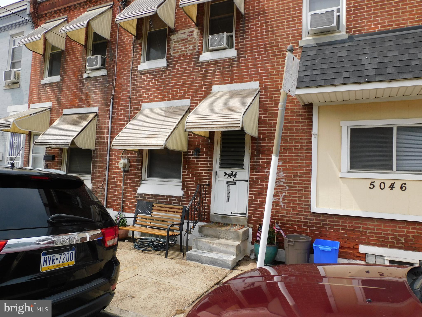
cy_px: 158
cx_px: 211
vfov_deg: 56.8
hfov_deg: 71.6
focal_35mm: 24
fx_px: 293
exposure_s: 1/1000
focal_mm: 4.3
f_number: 3.3
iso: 125
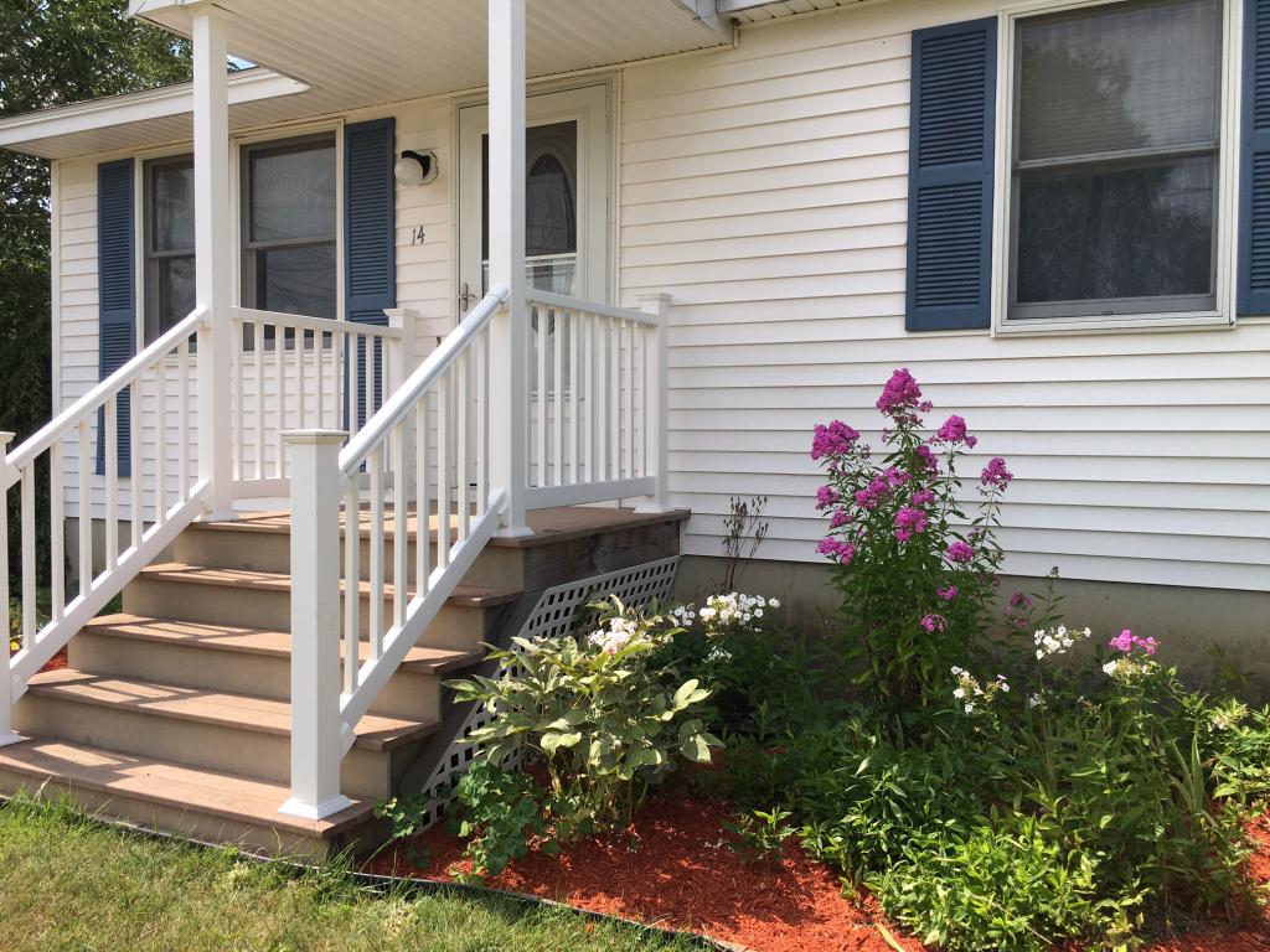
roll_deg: +0.2
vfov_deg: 48.2
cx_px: 635
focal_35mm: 29
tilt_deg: -0.6
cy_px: 476
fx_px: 1064
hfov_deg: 61.7
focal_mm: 4.15
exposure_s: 1/1282
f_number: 2.2
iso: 25
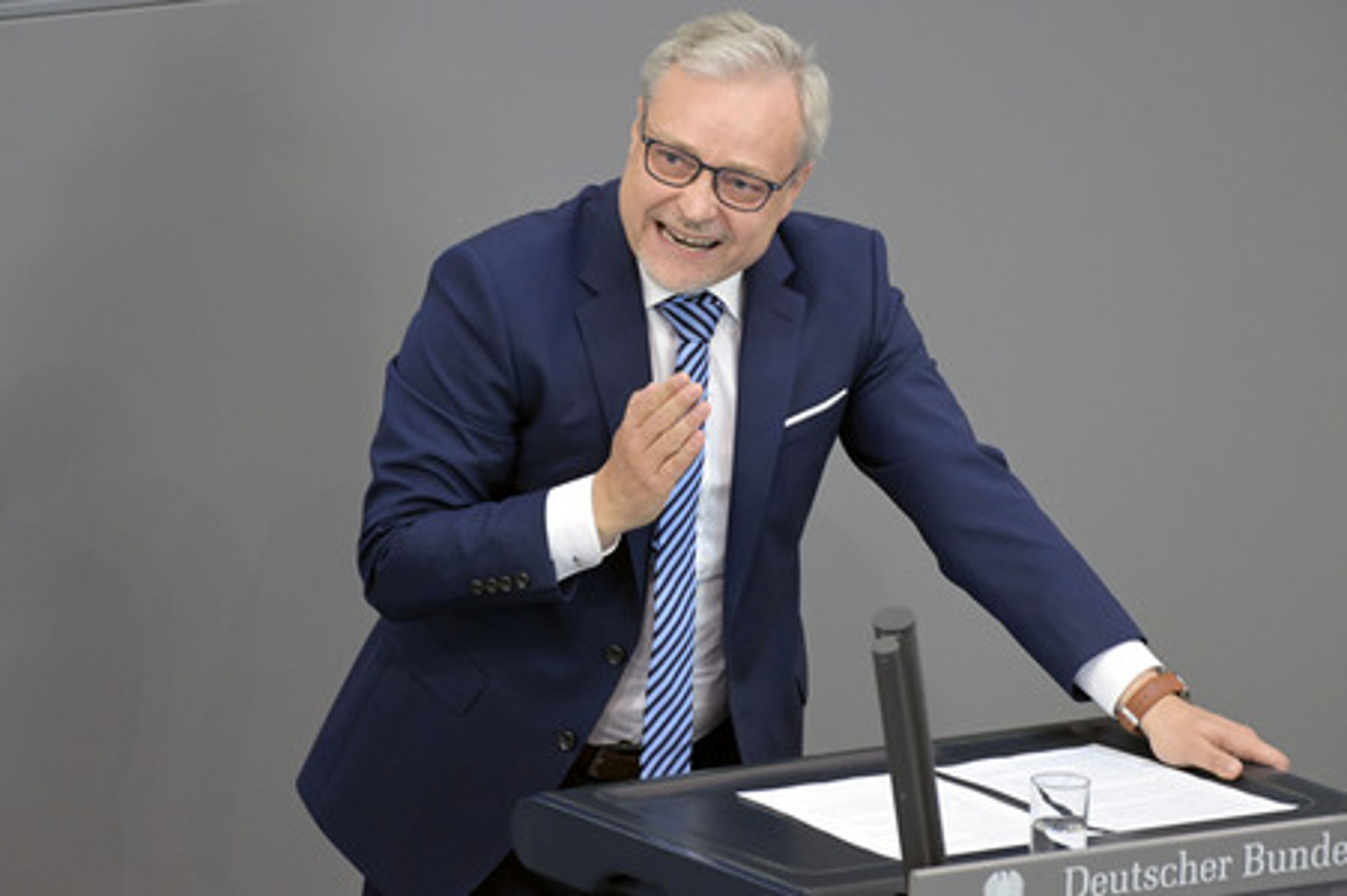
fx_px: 16451
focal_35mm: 440
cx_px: 674
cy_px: 448
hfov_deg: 4.7
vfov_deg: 3.1
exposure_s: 1/400
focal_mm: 440
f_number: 5.6
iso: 8000
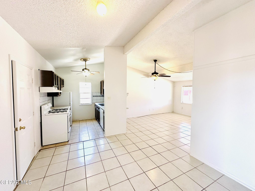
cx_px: 128
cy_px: 96
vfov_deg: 85.7
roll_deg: +0.0
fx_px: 103
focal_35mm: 14
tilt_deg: -1.9
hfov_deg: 102.1
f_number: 2.2
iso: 125
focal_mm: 2.22
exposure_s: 1/99
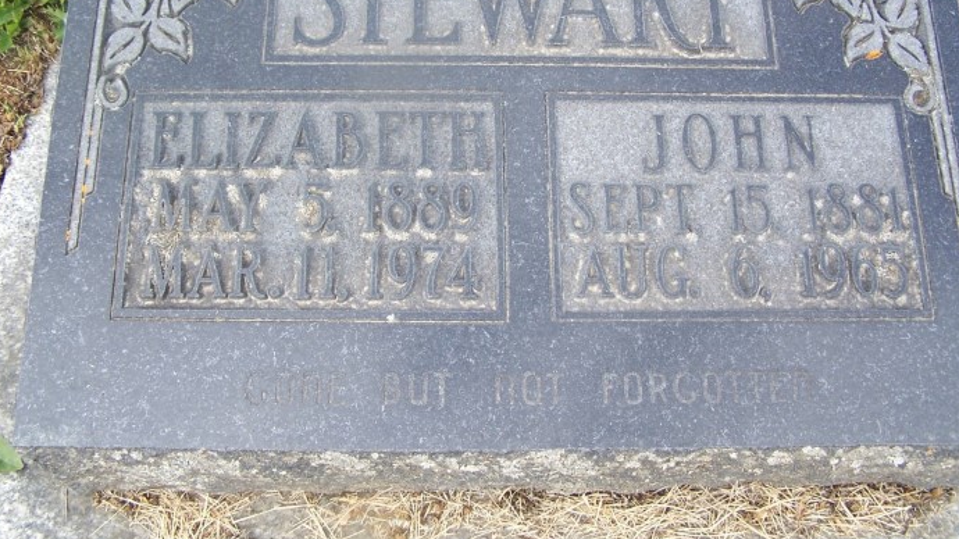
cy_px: 212
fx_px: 1068
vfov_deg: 28.3
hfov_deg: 48.4
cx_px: 480
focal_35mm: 42
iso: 50
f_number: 2.8
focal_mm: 6.3
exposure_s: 1/250
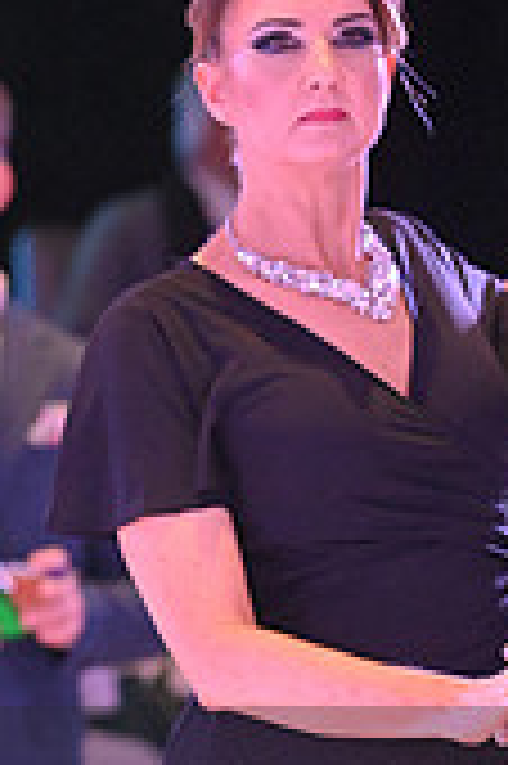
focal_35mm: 614
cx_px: 618
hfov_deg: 2.2
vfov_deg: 3.4
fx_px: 13022
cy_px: 860
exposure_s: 1/400
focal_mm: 180
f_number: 5
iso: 5000
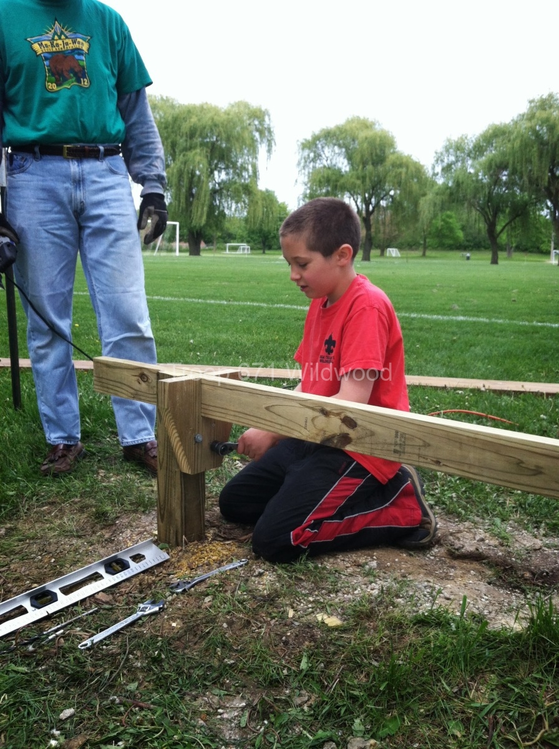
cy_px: 374
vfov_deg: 52.7
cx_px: 280
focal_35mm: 35
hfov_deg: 40.6
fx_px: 756
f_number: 2.8
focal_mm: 3.85
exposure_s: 1/462
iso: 80
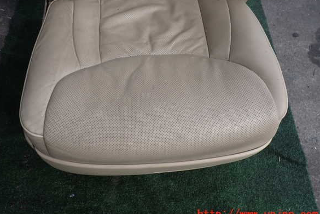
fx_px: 284
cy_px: 98
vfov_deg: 41.1
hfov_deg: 58.7
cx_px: 157
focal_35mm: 32
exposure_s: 1/640
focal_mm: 5.4
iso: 100
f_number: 3.2
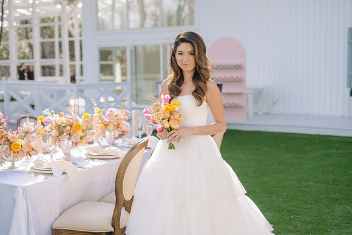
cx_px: 176
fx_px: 489
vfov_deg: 27.0
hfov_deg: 39.6
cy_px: 118
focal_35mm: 50
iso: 50
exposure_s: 1/200
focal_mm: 50
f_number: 2.5
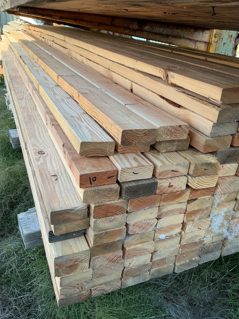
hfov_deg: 48.2
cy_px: 160
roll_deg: -5.5
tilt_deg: -25.6
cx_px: 120
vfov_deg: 61.7
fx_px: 267
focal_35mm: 29
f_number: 1.8
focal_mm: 3
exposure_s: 1/195
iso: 20
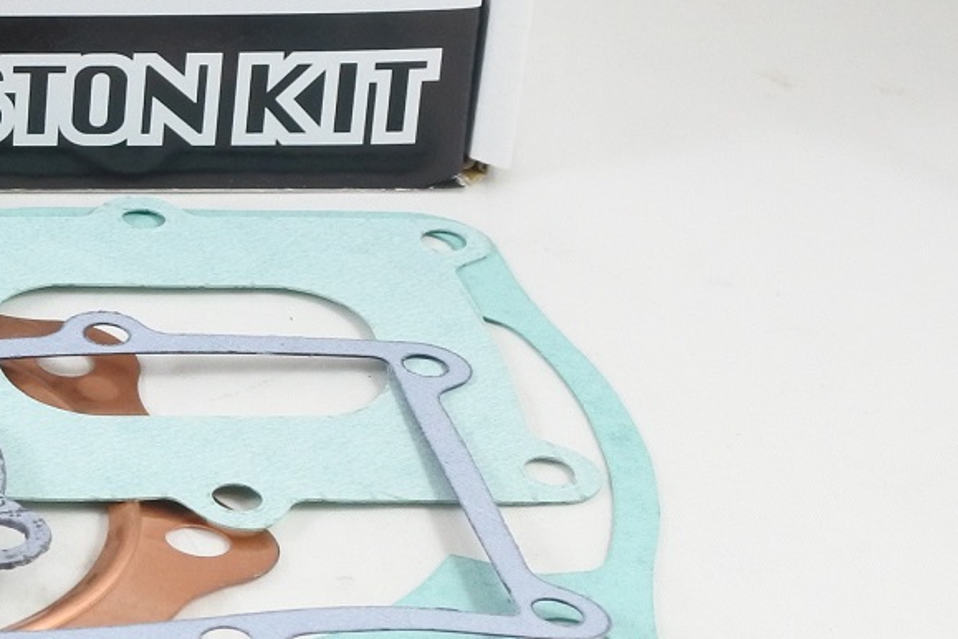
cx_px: -382
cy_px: -45
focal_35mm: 111
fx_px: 2954
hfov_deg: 17.0
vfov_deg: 12.2
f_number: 4
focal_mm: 13.7
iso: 560
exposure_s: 1/125
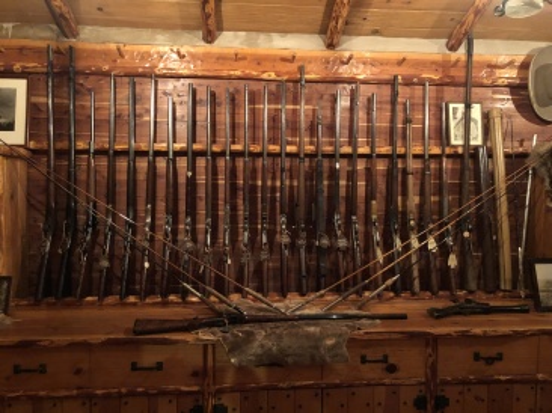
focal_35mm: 28
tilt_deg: -4.4
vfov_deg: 49.7
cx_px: 276
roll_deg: +0.0
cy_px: 206
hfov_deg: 63.5
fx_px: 446
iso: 160
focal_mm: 3.99
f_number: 1.8
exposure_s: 1/4
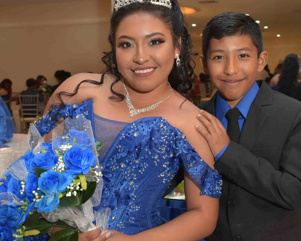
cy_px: 121
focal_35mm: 50
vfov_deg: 30.3
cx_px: 167
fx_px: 445
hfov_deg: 37.3
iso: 800
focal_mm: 22
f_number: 5
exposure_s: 1/80
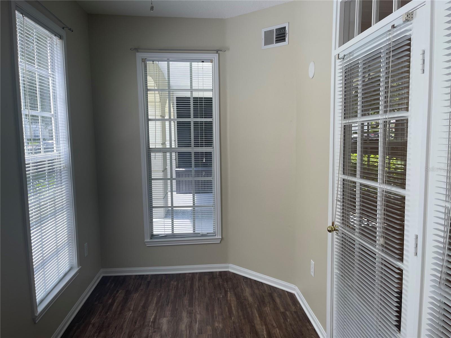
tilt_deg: -6.9
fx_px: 326
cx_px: 226
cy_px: 169
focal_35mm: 25
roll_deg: +0.0
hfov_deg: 69.4
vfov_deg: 54.9
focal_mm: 5.1
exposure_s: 1/177
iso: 32
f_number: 1.6
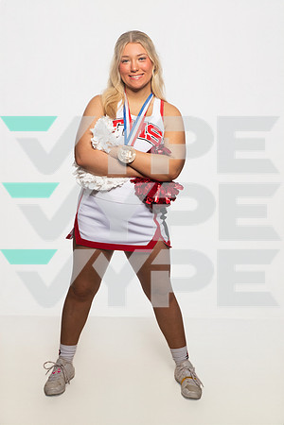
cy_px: 212
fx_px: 663
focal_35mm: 56
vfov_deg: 35.6
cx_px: 142
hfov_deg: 24.2
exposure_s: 1/200
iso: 500
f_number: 6.3
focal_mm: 56
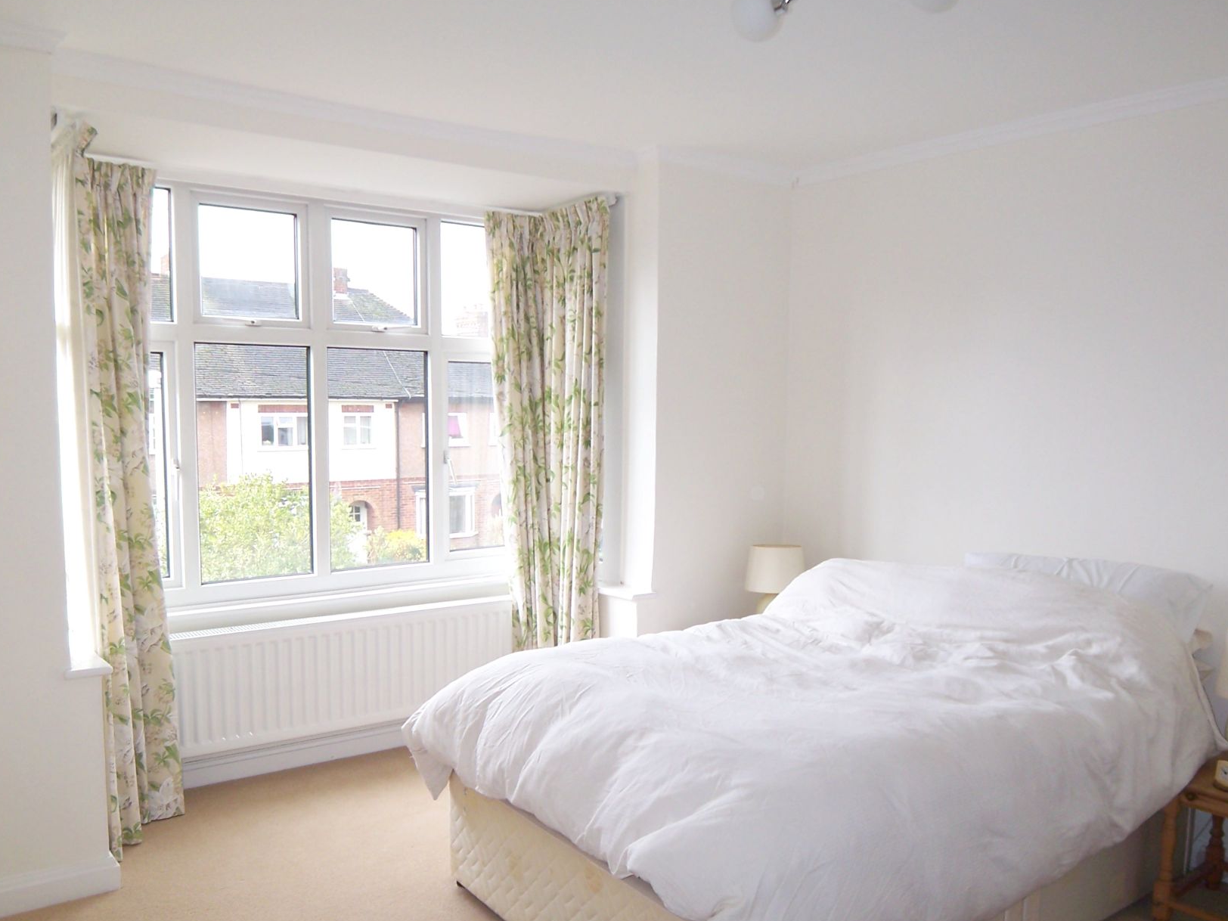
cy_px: 485
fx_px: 1029
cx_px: 644
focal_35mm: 29
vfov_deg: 48.2
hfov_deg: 61.6
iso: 50
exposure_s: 1/80
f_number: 2.8
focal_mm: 3.8
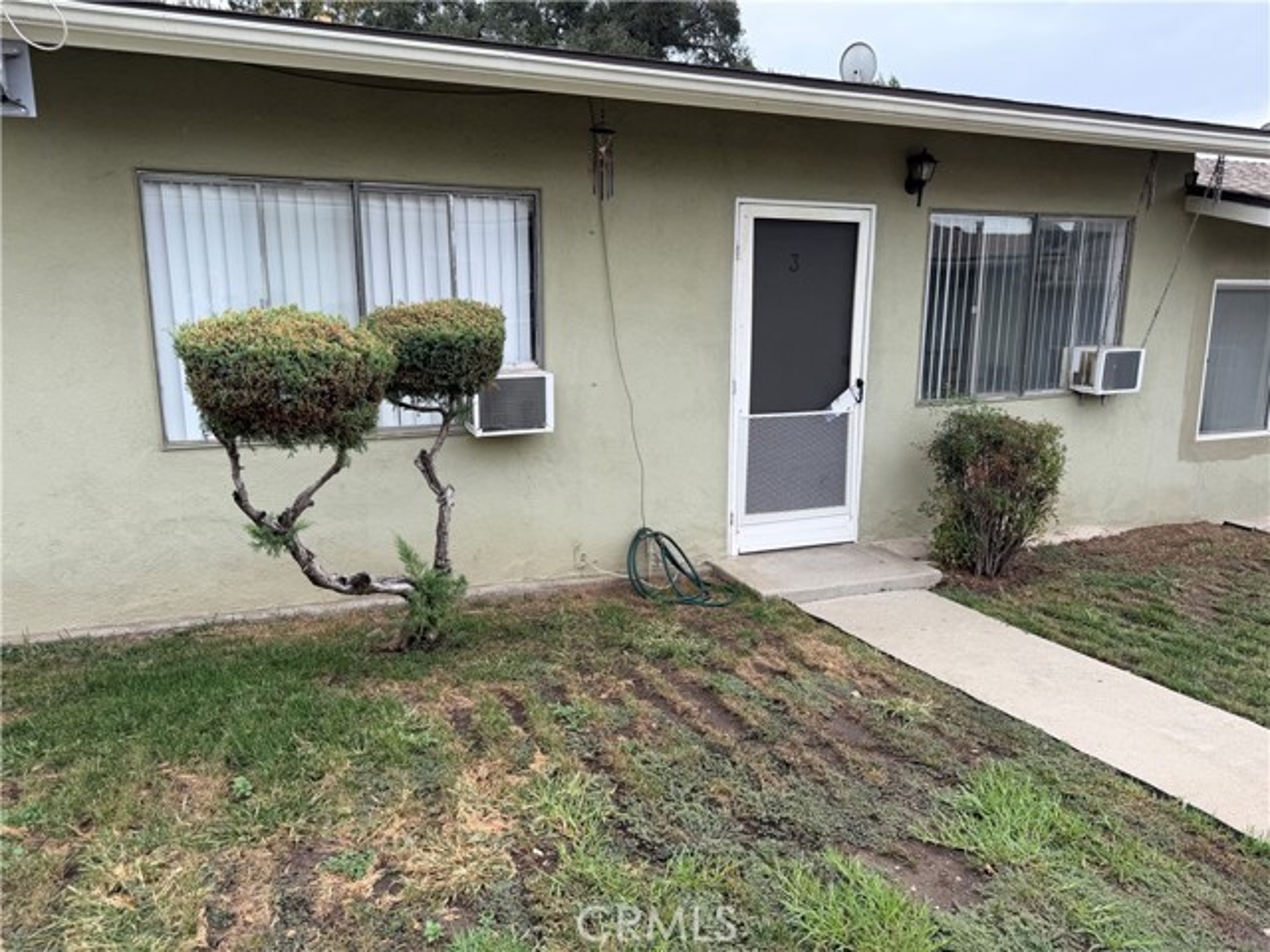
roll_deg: -2.2
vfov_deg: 56.8
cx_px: 635
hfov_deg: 71.6
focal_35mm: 24
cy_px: 476
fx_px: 881
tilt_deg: -11.3
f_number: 1.78
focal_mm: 6.76
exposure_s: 1/831
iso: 80
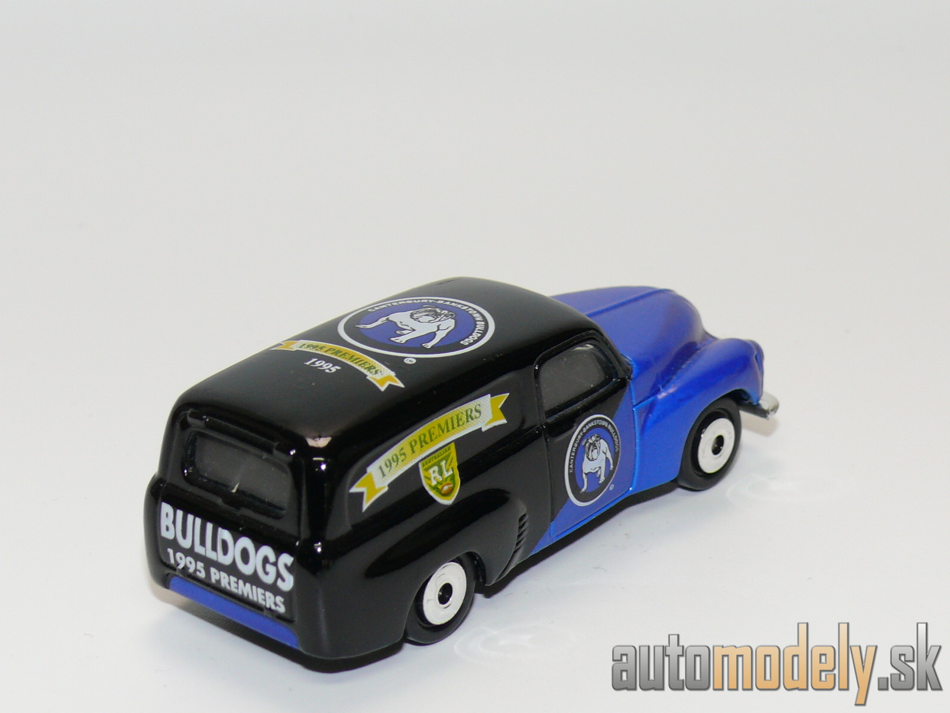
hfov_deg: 19.3
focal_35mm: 102
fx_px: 2799
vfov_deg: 14.5
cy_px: 356
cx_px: 475
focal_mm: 13.4
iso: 100
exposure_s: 1/30
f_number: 4
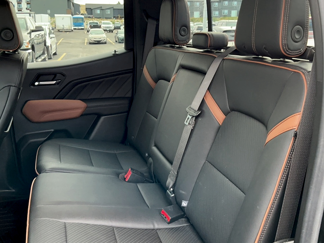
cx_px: 162
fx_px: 281
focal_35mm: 30
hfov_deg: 60.0
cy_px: 122
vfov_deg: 46.8
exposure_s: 1/60
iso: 50
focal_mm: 3
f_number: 1.8
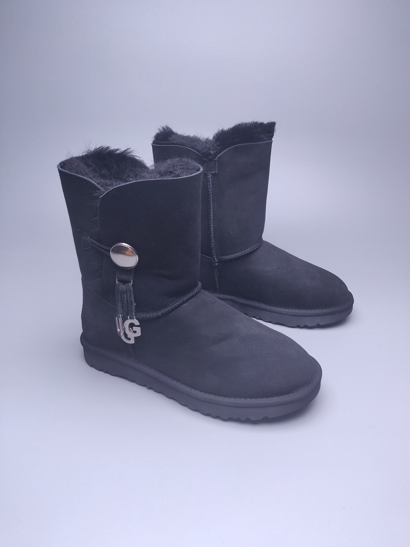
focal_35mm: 25
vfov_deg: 69.4
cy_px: 274
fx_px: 395
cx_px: 205
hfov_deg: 54.9
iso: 125
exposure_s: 1/50
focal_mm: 4.25
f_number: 1.7
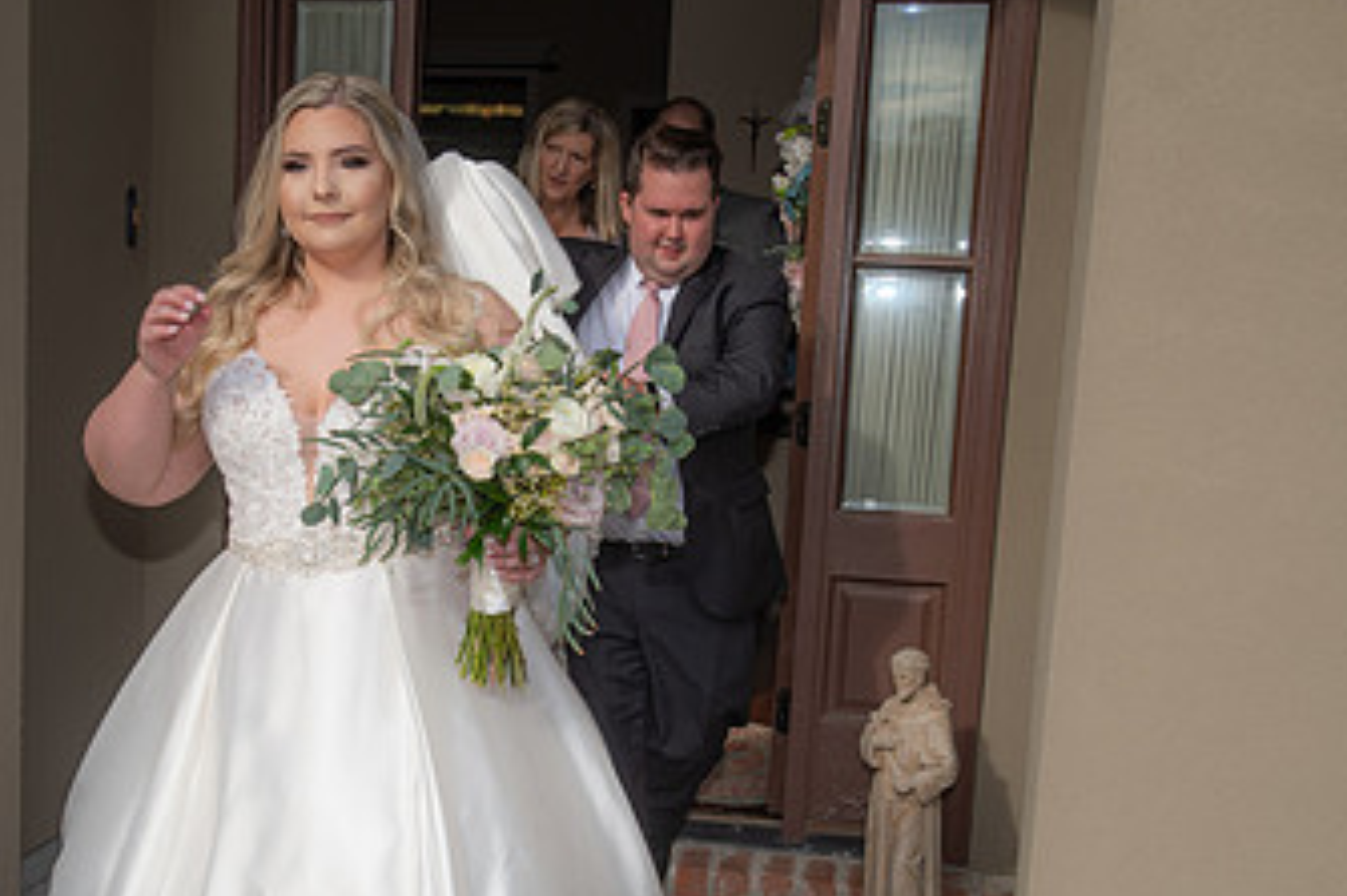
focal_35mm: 52
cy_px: 595
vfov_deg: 25.8
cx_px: 450
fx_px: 1945
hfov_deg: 37.8
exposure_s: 1/400
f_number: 5.6
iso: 64
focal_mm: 30
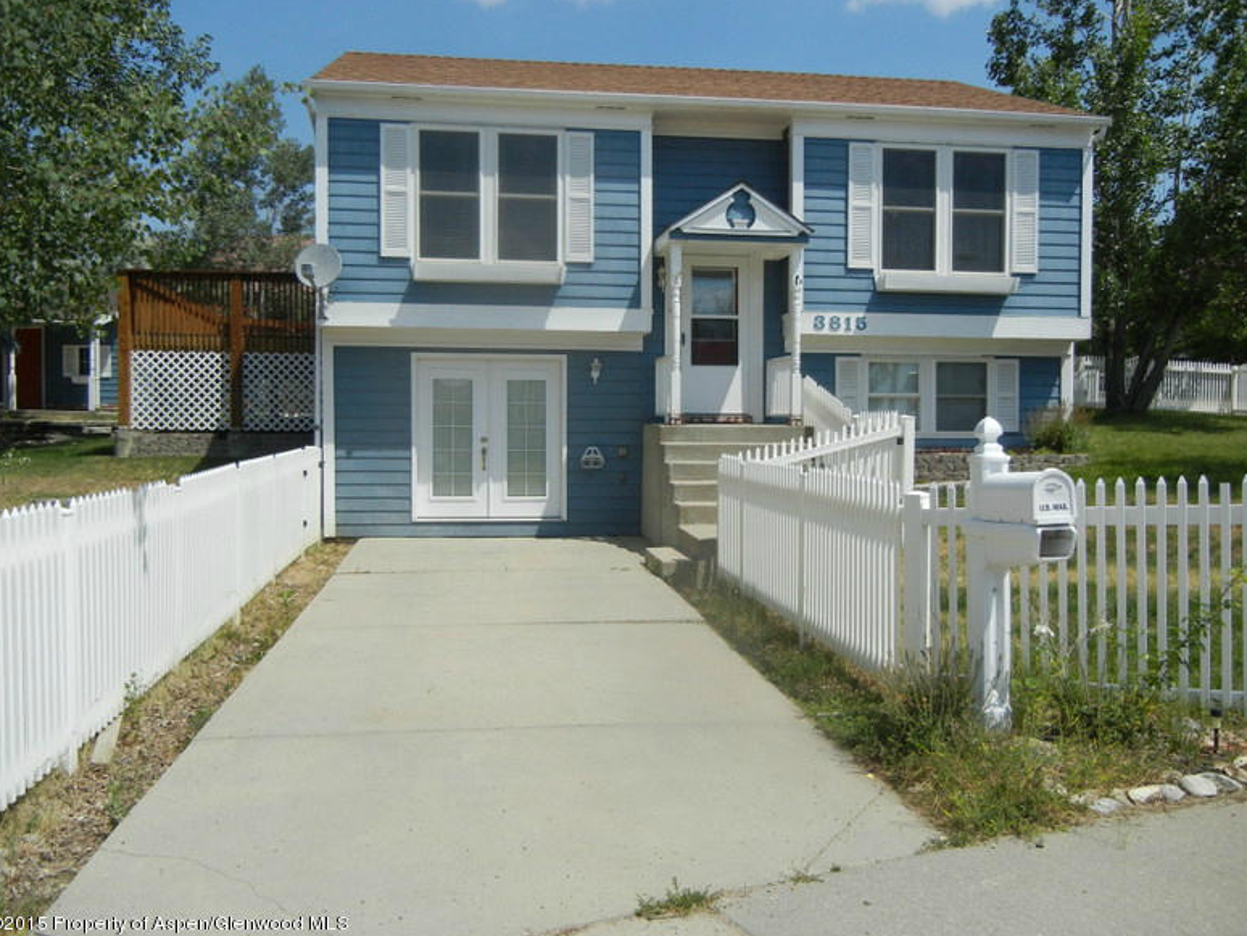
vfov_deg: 45.5
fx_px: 1117
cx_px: 624
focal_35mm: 31
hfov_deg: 58.3
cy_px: 477
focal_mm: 5.4
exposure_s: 1/627
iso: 160
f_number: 7
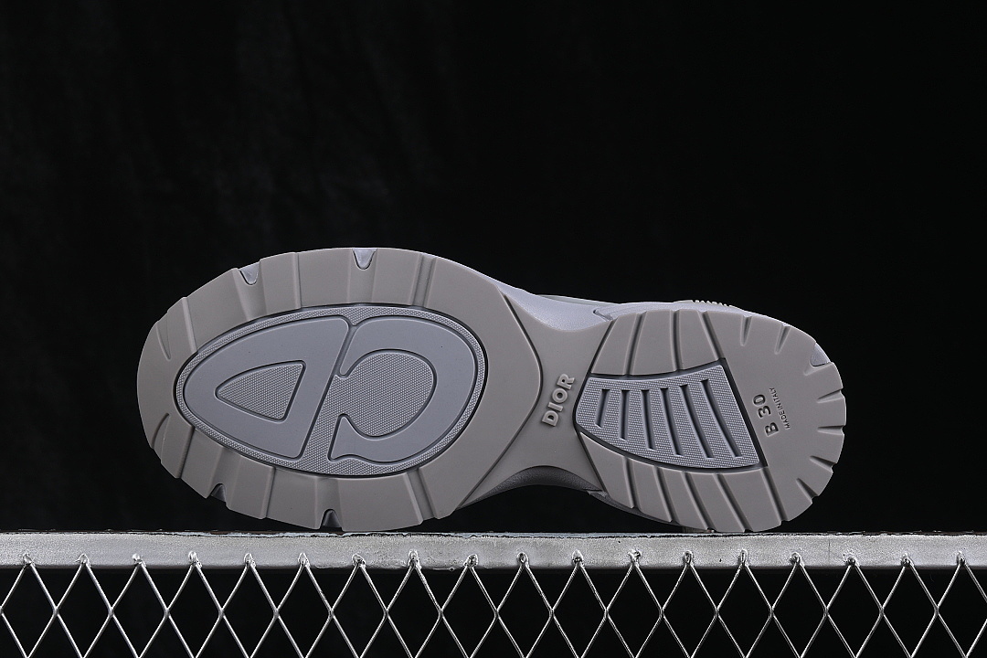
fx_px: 2056
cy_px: 329
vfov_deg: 18.2
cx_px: 494
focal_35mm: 75
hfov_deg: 27.0
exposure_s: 1/80
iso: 160
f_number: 8
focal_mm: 50
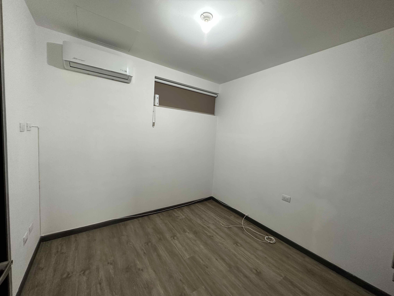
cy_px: 148
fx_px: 159
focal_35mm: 14
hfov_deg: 102.1
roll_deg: -3.4
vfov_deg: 85.7
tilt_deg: -7.7
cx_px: 197
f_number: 2.2
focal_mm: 2.22
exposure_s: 1/60
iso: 200
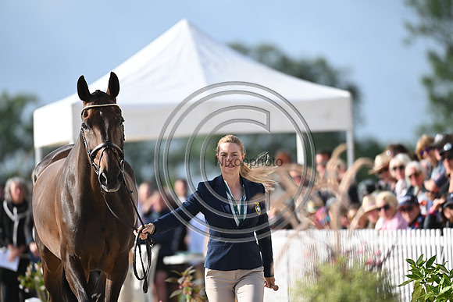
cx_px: 226
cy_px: 151
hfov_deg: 5.2
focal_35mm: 400
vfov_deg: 3.4
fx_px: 5034
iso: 450
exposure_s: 1/1600
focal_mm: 400
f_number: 5
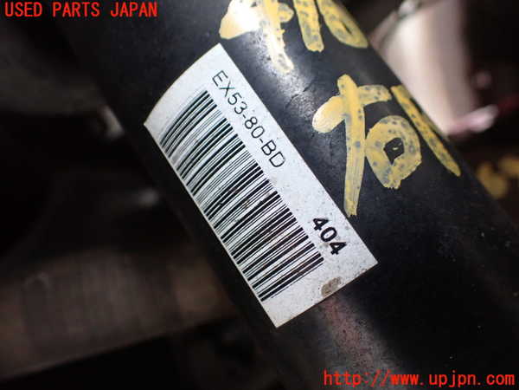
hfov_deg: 60.0
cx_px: 260
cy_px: 195
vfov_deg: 46.8
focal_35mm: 30
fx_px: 450
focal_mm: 5.4
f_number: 2.3
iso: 800
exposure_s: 1/50
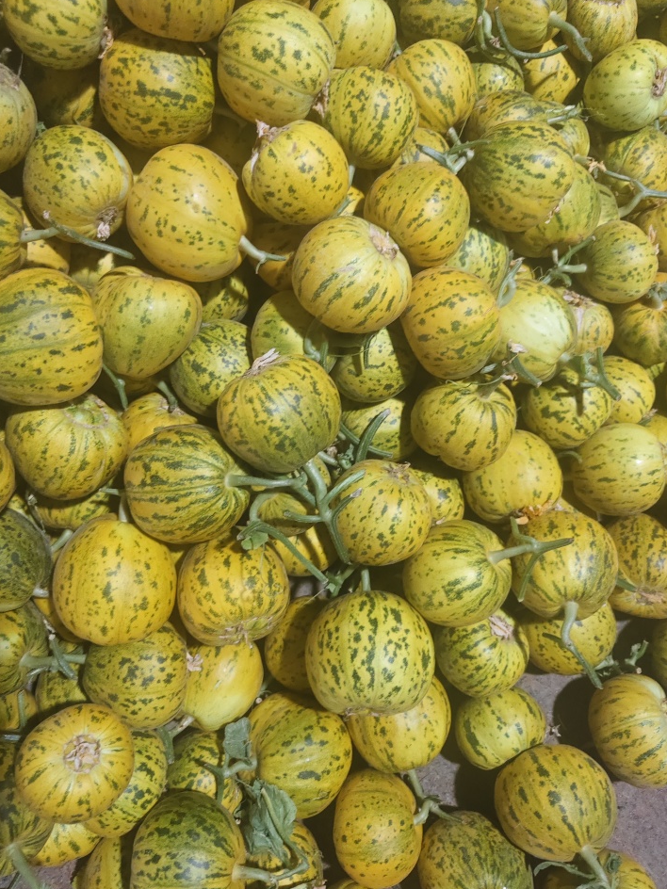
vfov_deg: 67.1
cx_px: 329
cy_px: 400
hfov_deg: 53.1
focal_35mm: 26
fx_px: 668
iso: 908
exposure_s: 1/50
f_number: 1.75
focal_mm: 8.67
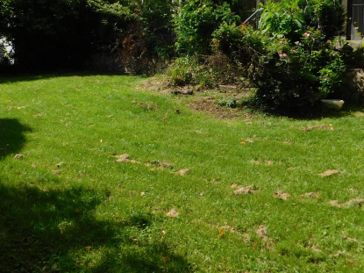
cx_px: 168
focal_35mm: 37
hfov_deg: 50.1
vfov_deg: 37.5
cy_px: 62
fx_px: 389
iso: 125
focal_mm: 4
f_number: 3
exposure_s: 1/1250
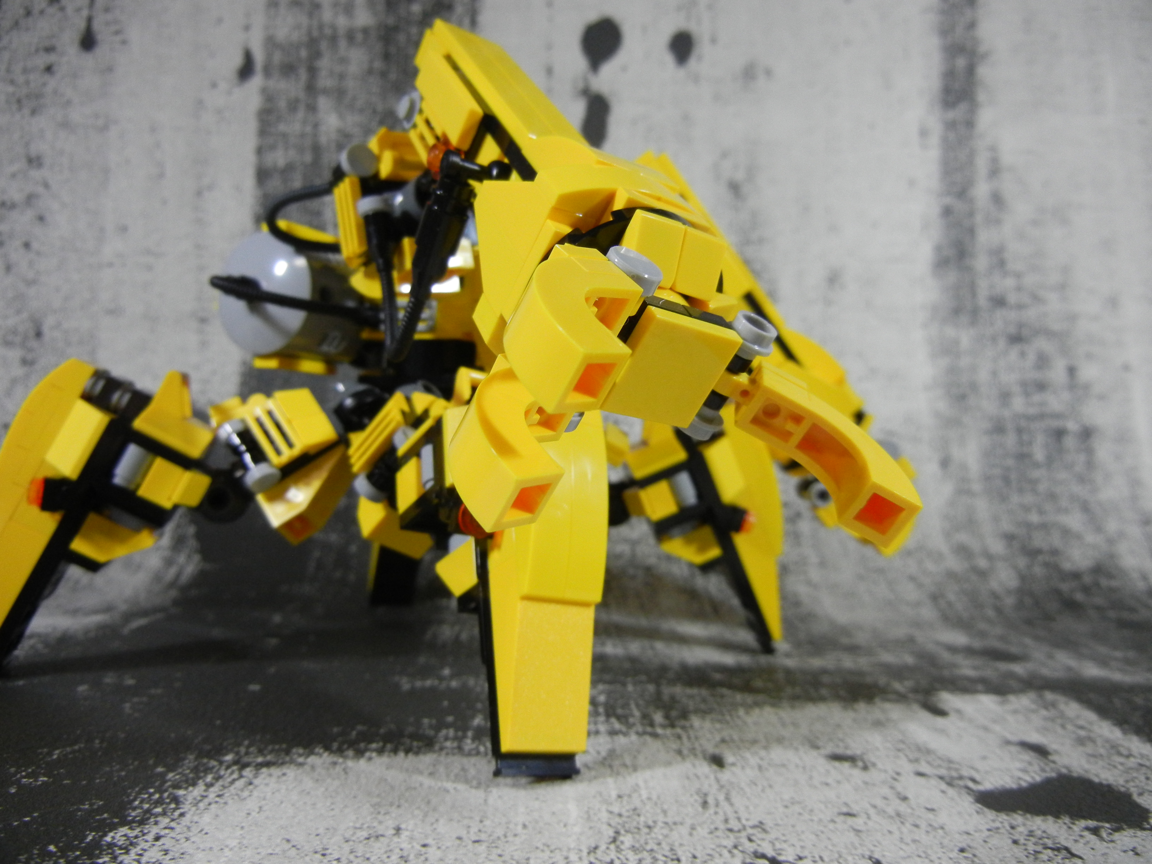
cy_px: 432
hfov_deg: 60.0
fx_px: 998
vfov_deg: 46.8
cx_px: 576
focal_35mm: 30
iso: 400
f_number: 3.5
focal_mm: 5.4
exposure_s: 1/57.2
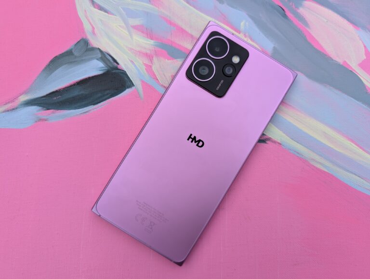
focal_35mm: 24
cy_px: 140
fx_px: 257
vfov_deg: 56.9
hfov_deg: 71.5
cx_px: 185
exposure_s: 1/25.7
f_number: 1.68
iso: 23
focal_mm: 6.9
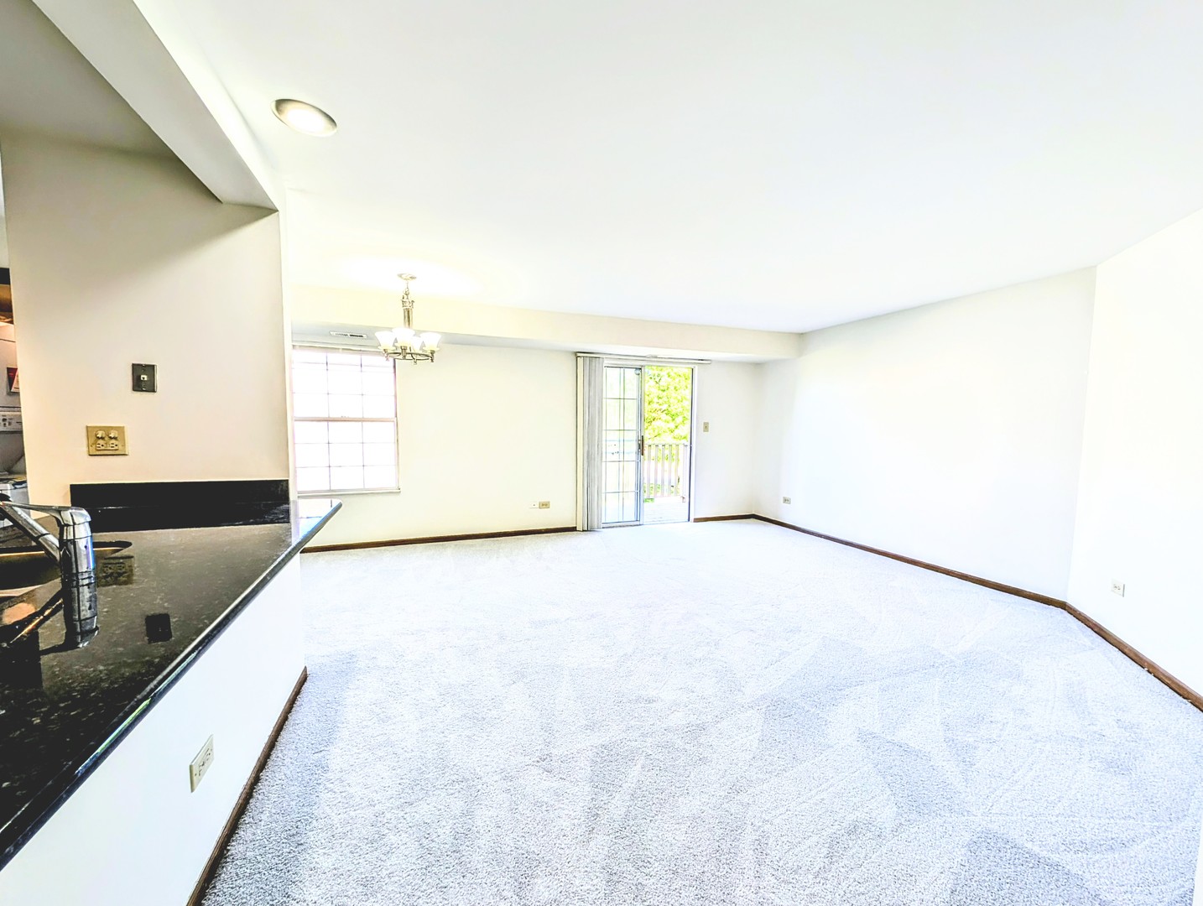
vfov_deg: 94.7
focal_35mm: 12
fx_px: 418
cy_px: 453
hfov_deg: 110.5
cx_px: 602
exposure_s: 1/146
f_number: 1.95
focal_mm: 2.23
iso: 42
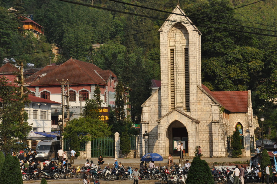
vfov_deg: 10.7
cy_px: 92
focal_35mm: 128
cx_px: 138
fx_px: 980
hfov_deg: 16.1
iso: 1000
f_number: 10
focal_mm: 85
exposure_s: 1/1600
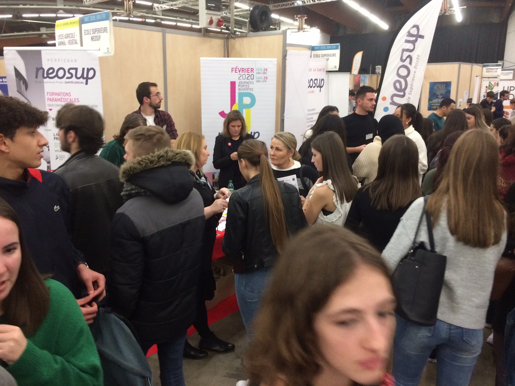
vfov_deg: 46.8
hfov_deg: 60.0
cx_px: 250
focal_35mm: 30
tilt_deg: -14.2
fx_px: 446
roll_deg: +0.4
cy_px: 187
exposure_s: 1/33
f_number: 2.2
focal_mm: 4.15
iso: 250
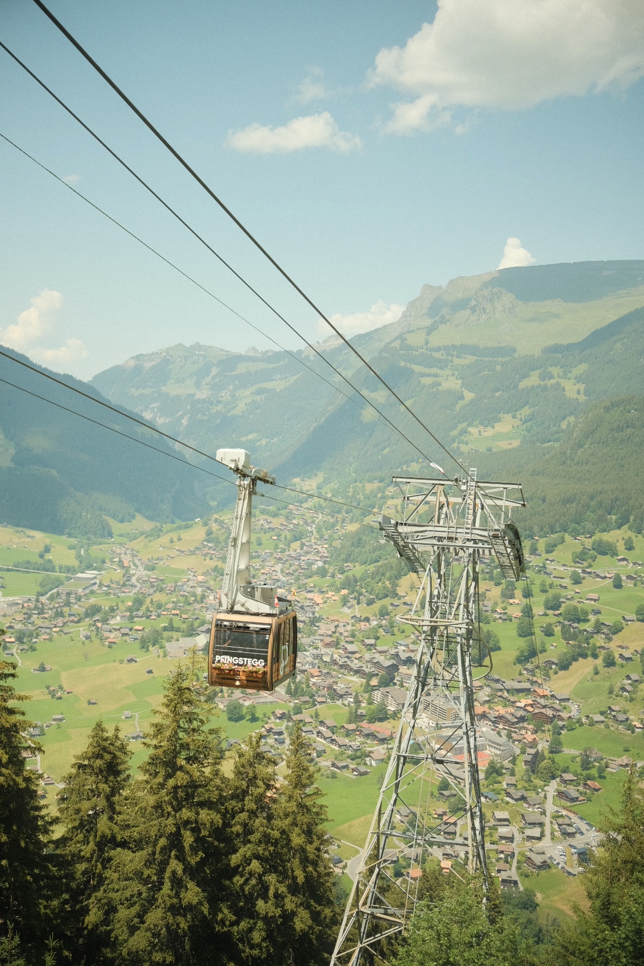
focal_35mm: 41
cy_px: 483
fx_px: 1100
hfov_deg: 32.6
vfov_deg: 47.4
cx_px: 322
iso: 640
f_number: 2.8
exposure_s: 1/4000
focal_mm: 27
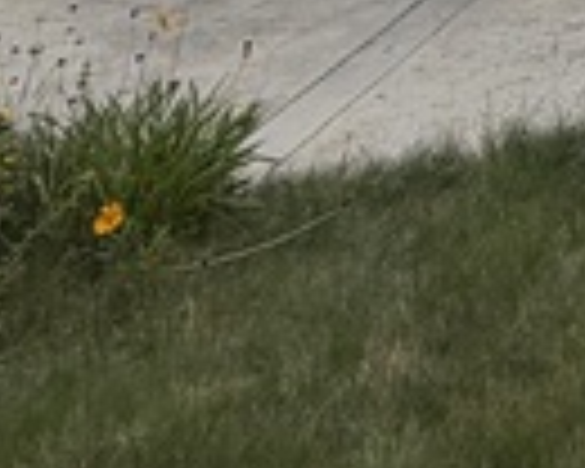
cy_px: -742
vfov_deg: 12.7
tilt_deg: +13.5
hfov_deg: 17.6
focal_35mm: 84
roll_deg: +3.2
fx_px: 1454
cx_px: 1102
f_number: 2.2
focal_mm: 2.22
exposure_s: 1/1189
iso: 20
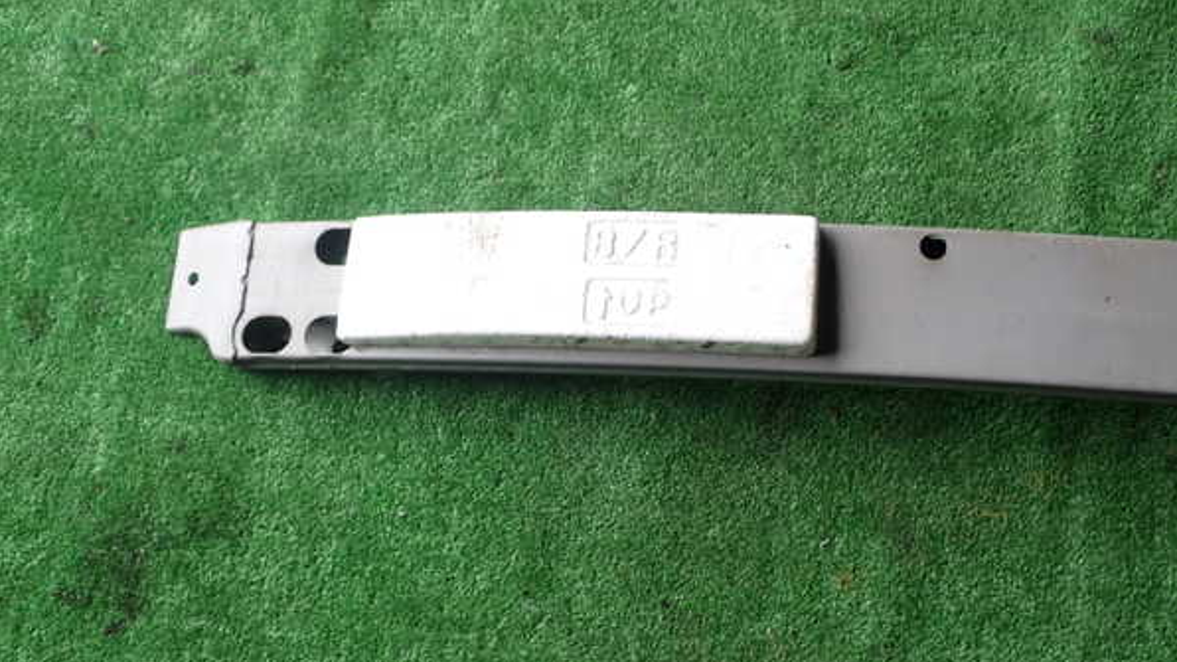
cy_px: 346
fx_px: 1404
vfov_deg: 26.5
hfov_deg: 45.5
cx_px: 590
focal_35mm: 45
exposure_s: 1/125
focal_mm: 7.31
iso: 100
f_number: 2.8
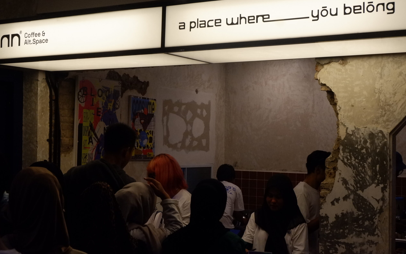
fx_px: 642
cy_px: 129
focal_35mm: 58
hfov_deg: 35.1
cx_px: 203
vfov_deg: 22.4
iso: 3200
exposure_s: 1/320
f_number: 7.1
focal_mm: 37.1
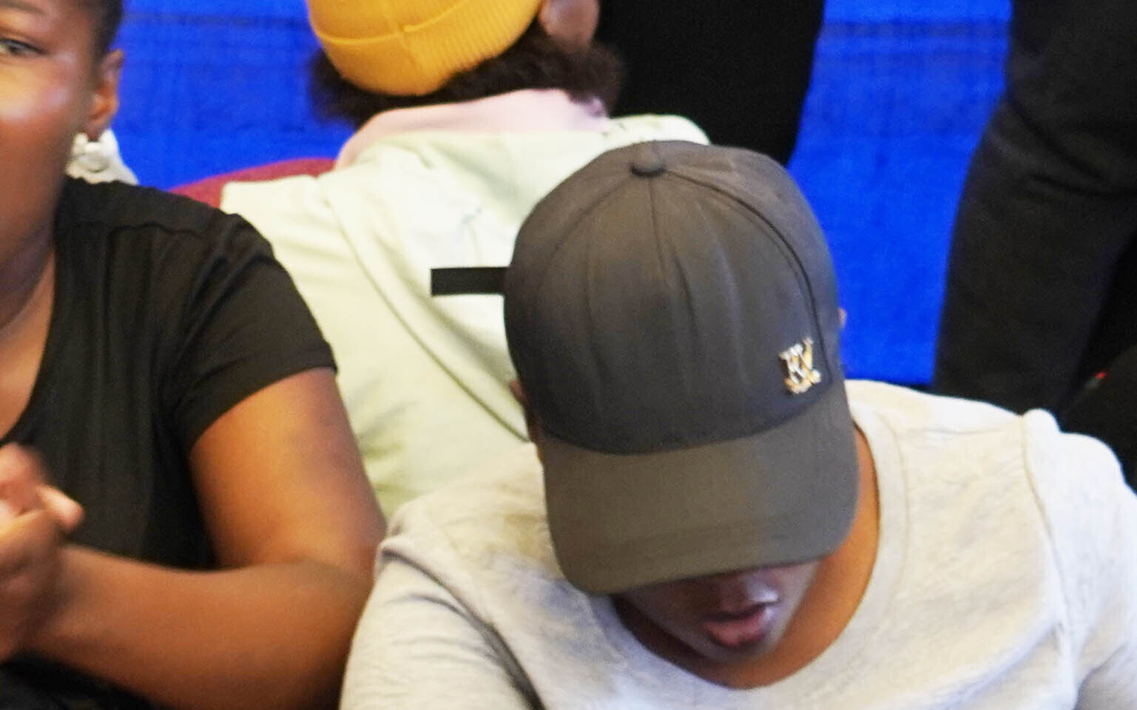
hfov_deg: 13.8
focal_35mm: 149
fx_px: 4616
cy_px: 1075
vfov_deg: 8.6
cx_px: -53
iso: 400
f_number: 4
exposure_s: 1/40
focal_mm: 24
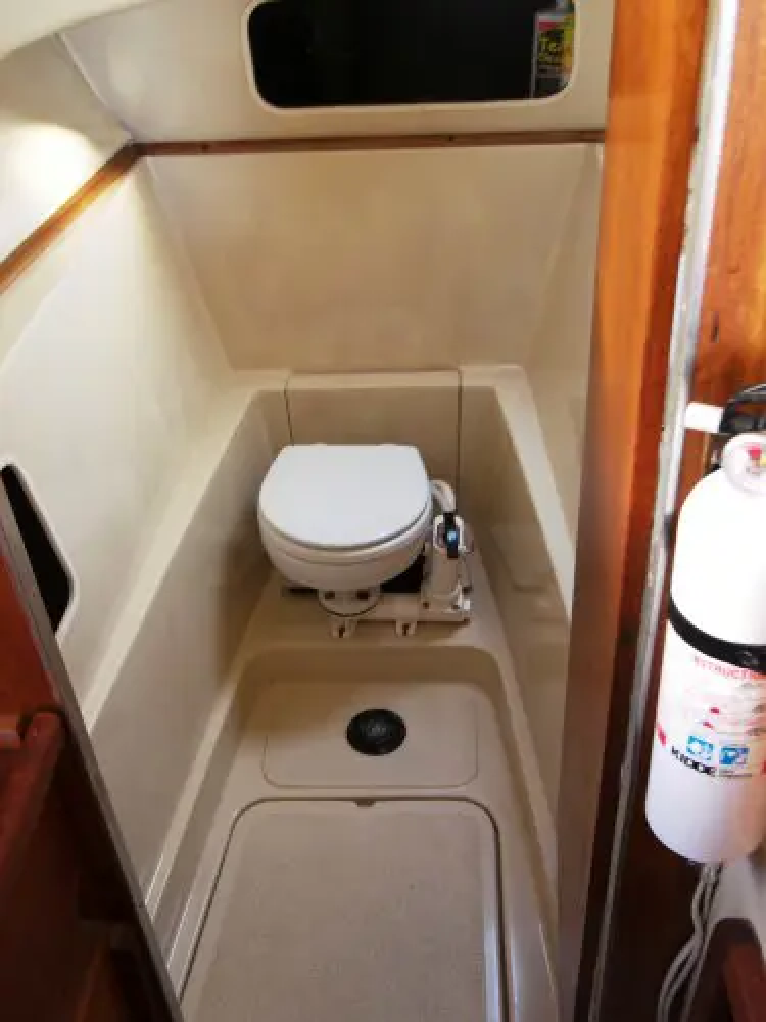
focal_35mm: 36
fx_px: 1062
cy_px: 511
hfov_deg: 39.7
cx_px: 383
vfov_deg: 51.4
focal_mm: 7.7
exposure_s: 1/6
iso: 50
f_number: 3.2
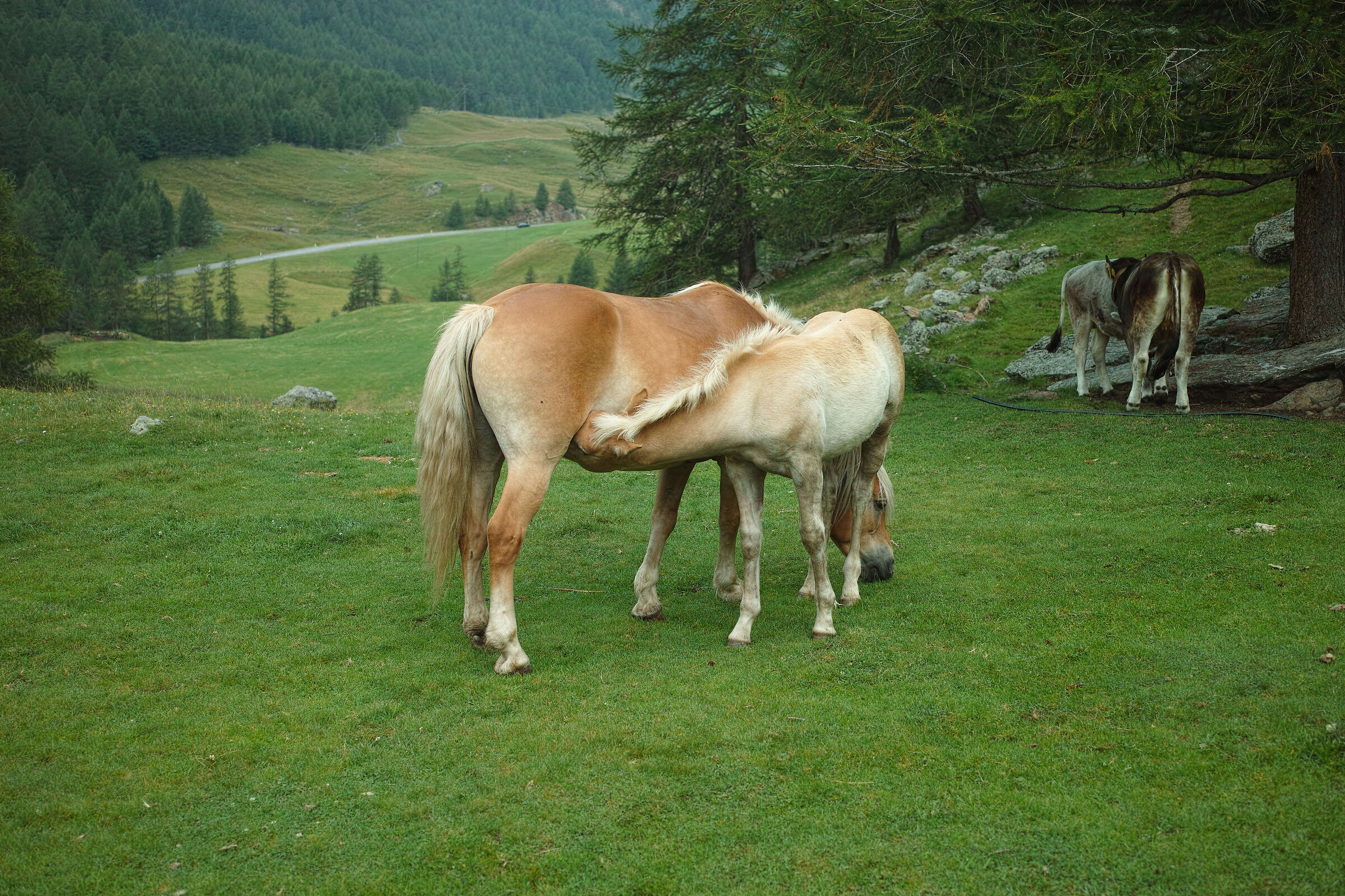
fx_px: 1681
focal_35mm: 45
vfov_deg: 29.9
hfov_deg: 43.6
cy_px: 448
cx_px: 672
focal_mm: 30
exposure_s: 1/800
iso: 100
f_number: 2.8
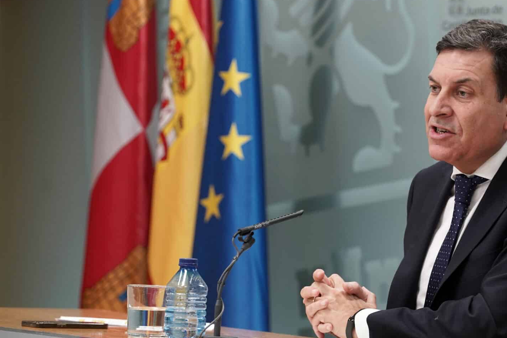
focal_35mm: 150
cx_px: 365
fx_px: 2112
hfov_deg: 13.7
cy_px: 159
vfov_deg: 9.1
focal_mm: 104
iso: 2000
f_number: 4
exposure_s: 1/250
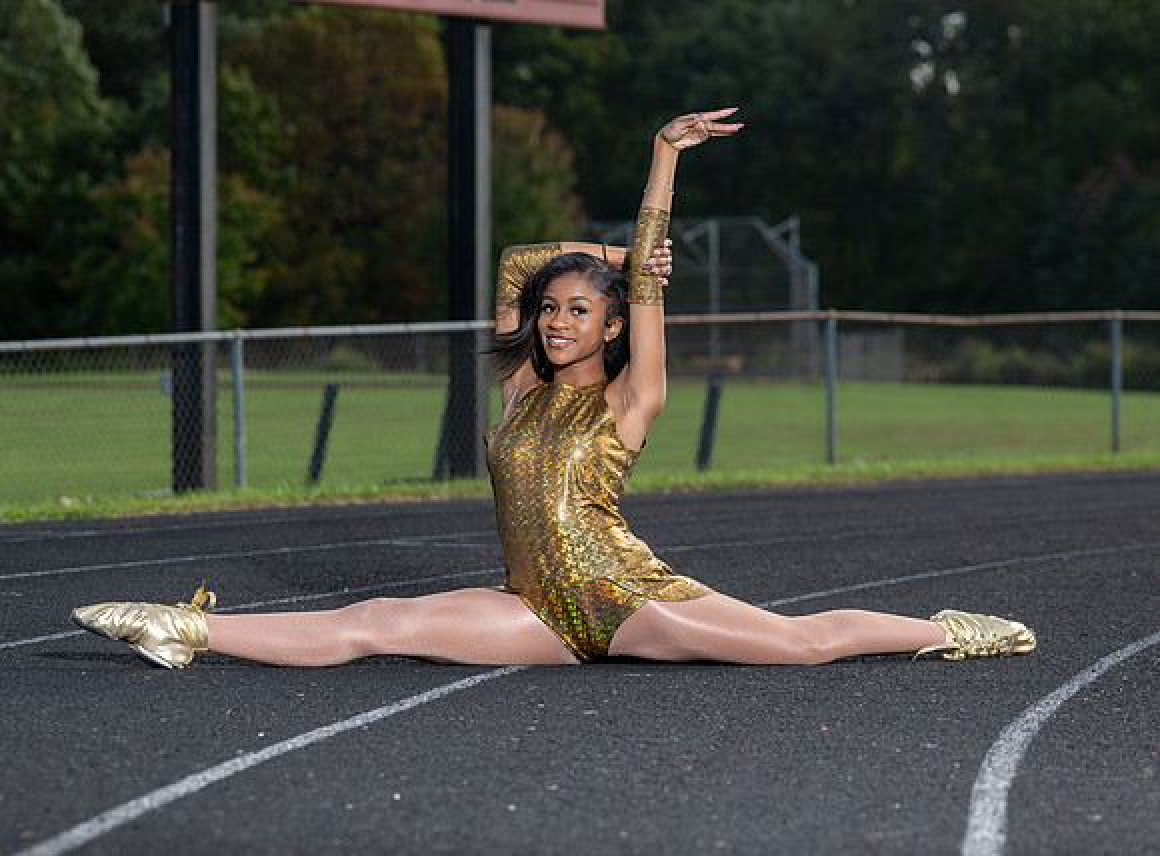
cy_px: 378
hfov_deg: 14.2
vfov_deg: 10.5
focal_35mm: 139
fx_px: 4646
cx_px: 642
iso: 40
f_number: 4.5
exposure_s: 1/200
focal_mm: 99
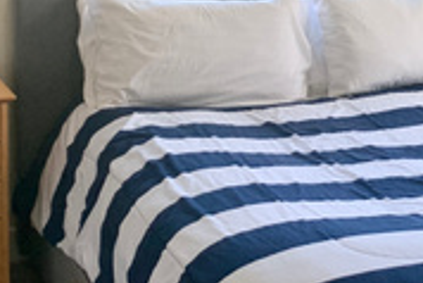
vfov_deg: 14.1
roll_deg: -4.0
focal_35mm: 97
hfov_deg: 20.5
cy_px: 93
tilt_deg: -11.8
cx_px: 387
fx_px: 1141
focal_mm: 4.25
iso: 80
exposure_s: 1/121
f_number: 1.8
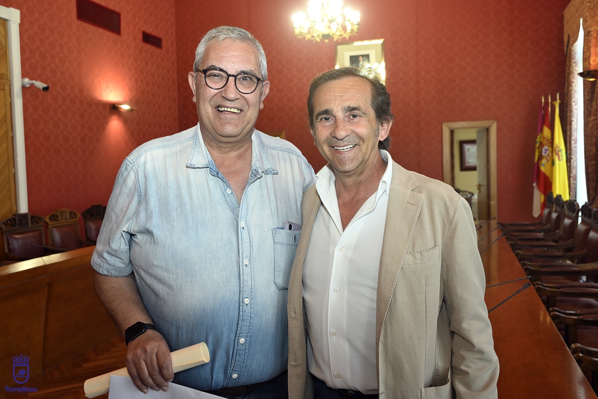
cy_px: 200
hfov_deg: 55.1
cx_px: 299
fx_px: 573
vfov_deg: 38.4
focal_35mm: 34
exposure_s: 1/60
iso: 1600
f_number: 6.3
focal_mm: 34.5
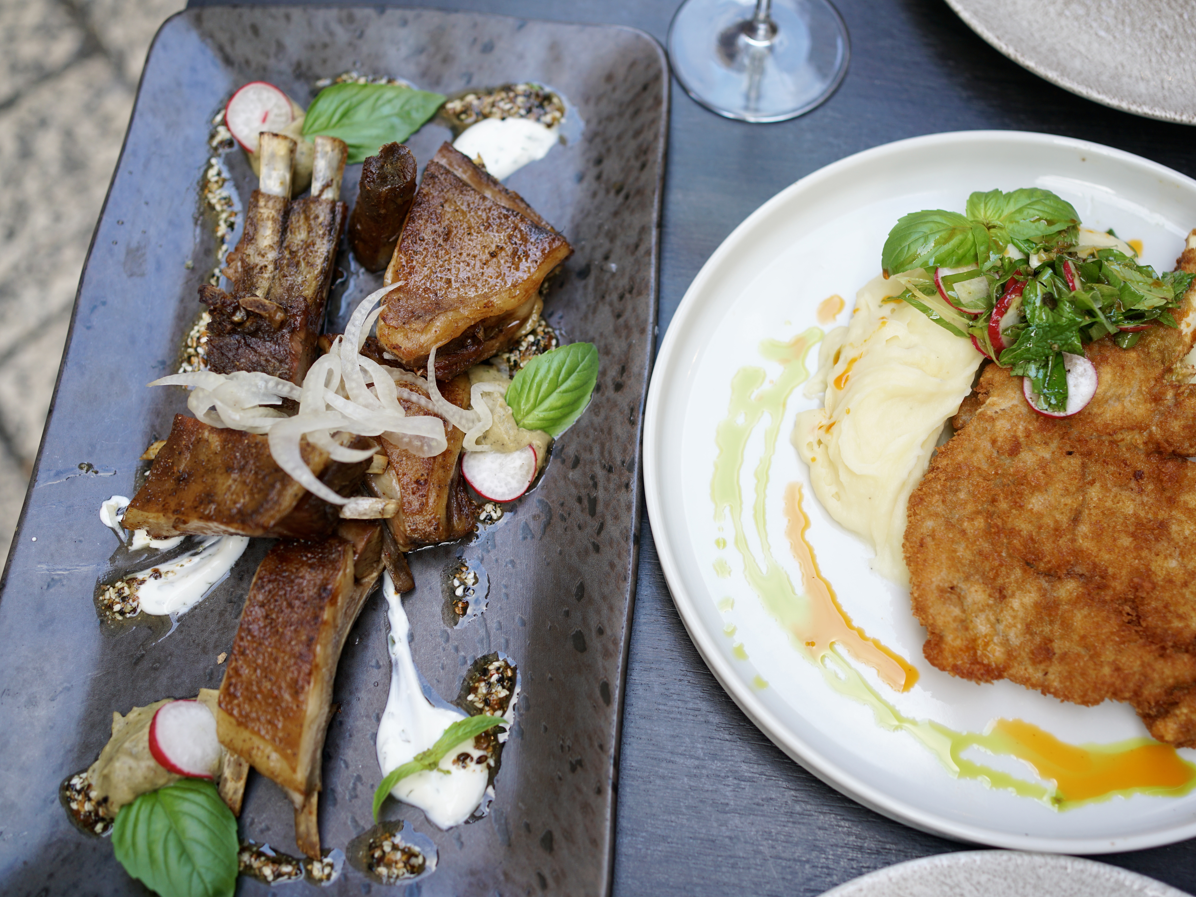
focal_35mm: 38
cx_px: 675
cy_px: 448
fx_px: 1313
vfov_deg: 37.7
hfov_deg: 48.9
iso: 200
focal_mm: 35
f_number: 2.8
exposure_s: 1/80
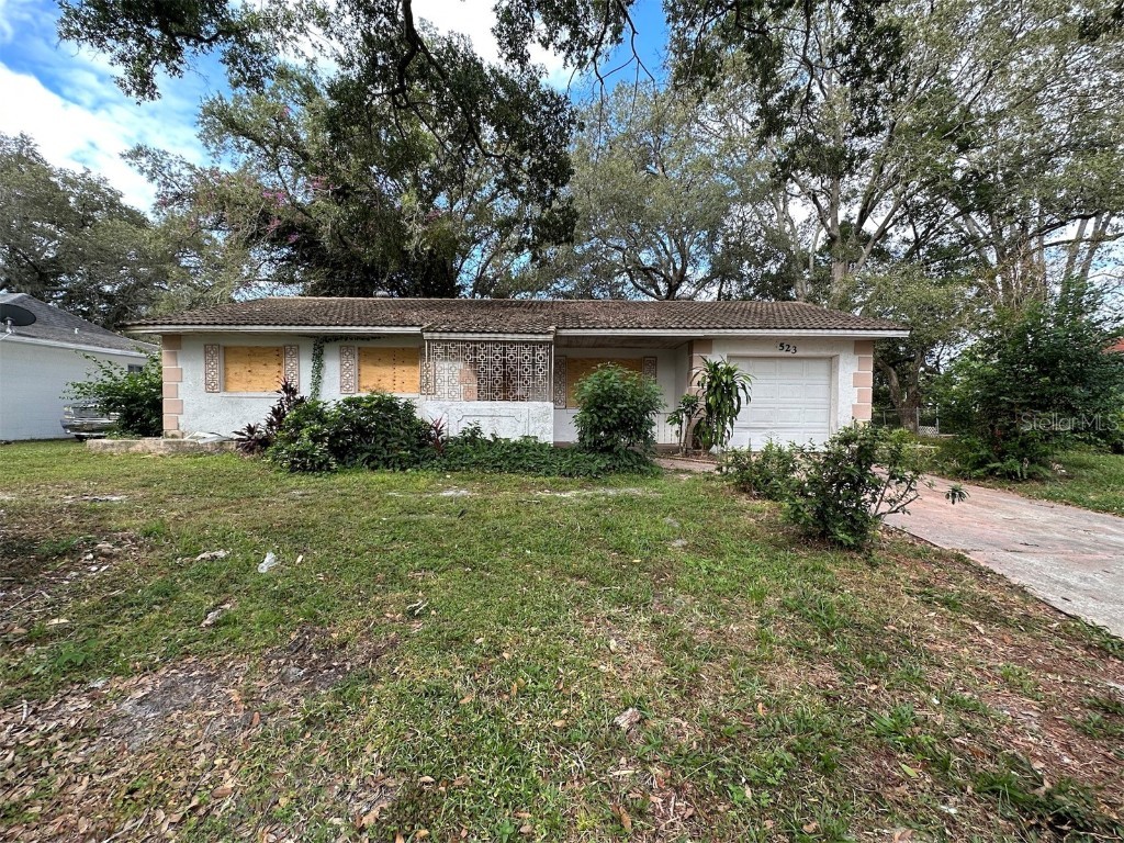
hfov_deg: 102.1
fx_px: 455
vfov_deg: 85.7
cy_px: 422
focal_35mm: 14
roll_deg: -0.1
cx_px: 562
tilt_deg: -2.0
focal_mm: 2.22
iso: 40
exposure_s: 1/184
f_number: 2.2
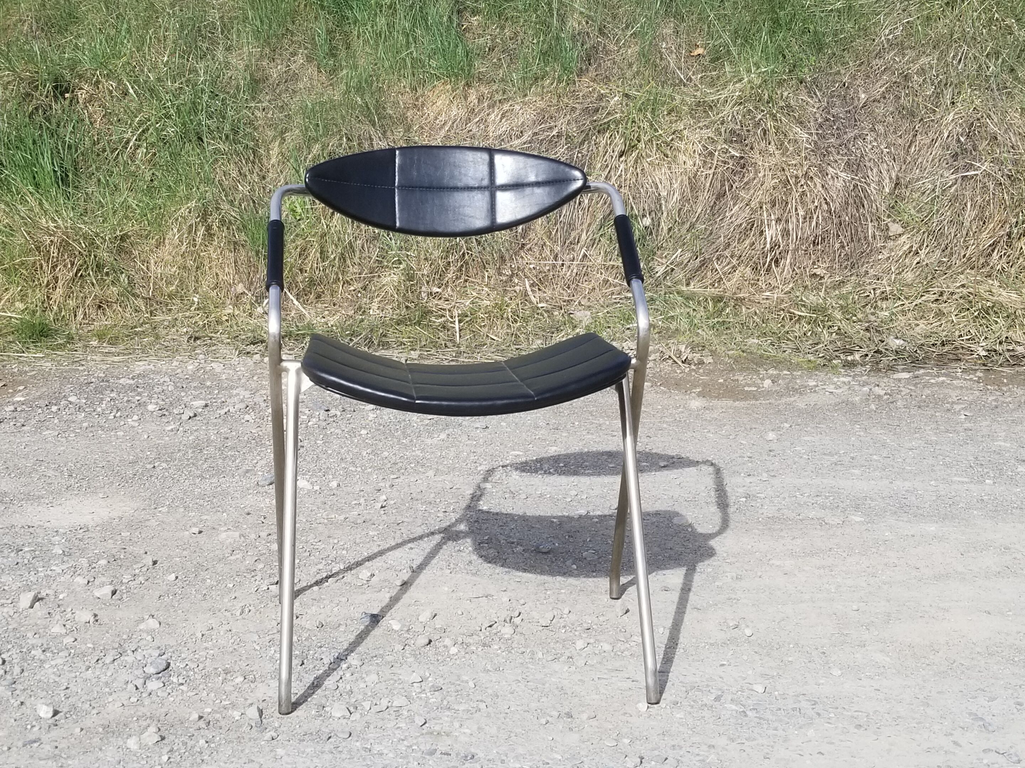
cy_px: 384
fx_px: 770
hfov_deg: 67.3
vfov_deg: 53.1
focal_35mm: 26
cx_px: 512
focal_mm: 4.25
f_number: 1.7
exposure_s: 1/1859
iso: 50
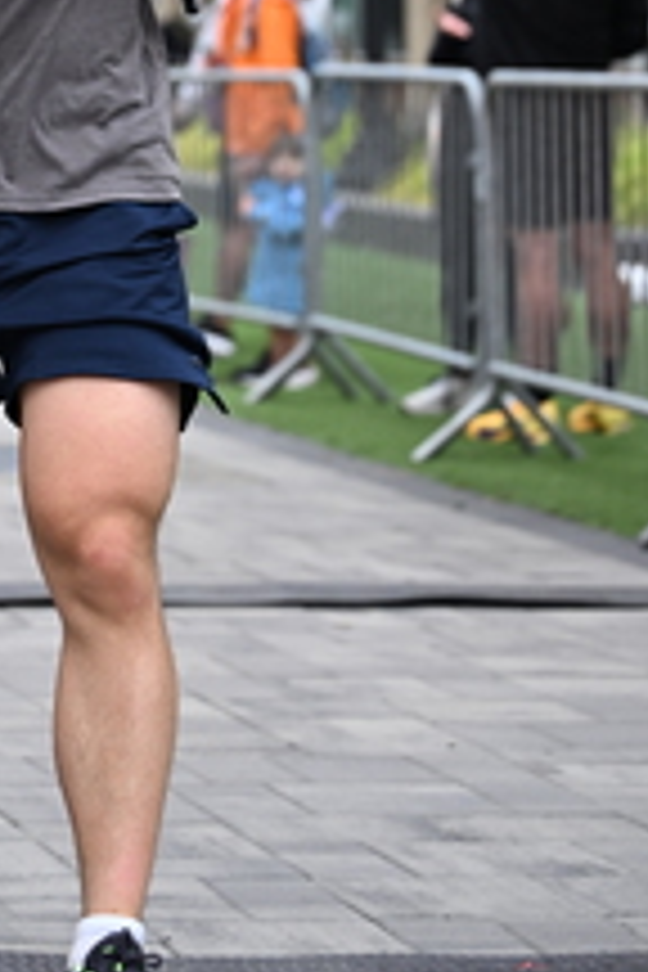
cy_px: -252
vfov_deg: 11.3
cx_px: -155
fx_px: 4806
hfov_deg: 7.6
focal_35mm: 178
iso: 640
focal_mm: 70
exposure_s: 1/2000
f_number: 2.8
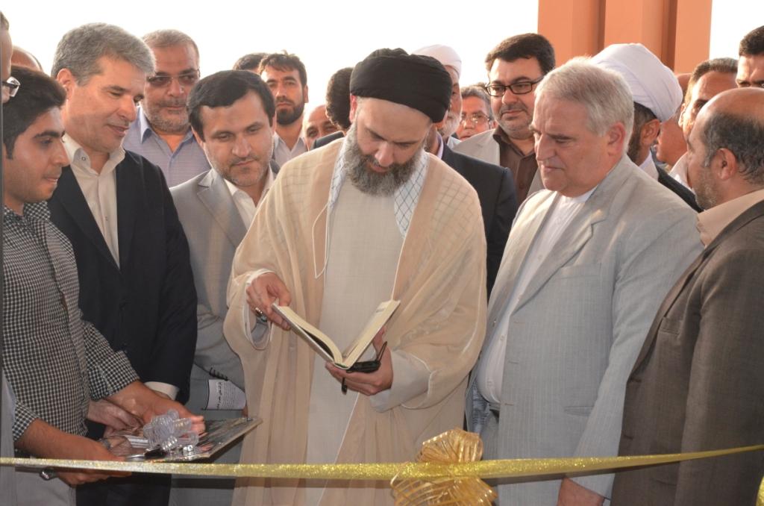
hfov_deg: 23.4
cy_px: 253
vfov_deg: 15.6
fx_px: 1842
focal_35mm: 87
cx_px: 382
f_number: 10
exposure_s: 1/250
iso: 1600
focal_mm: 58
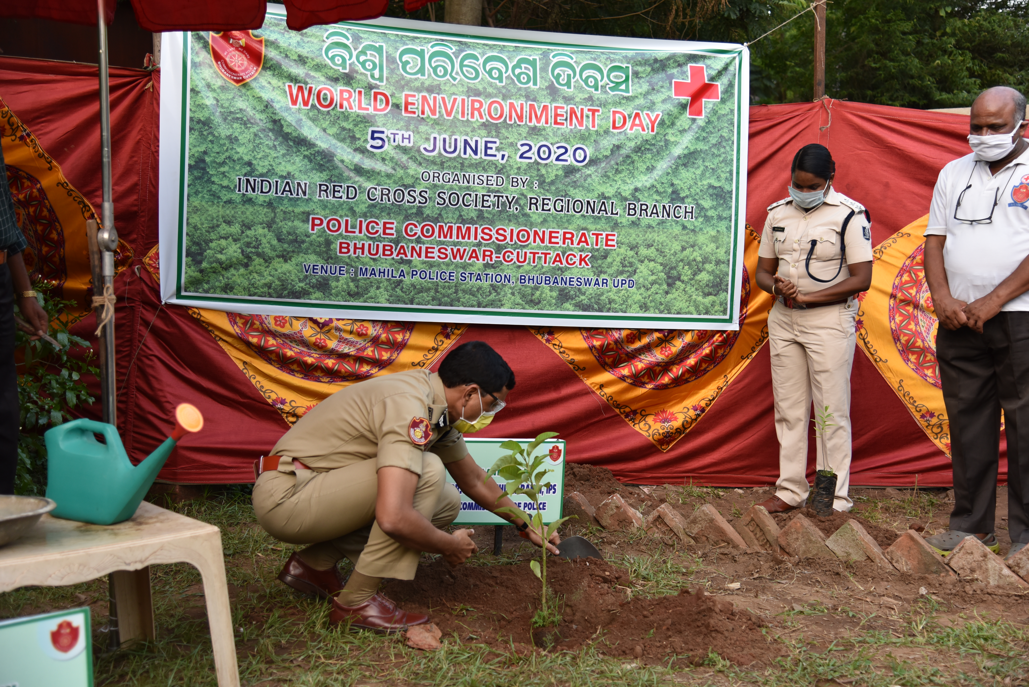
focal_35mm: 48
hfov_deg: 41.1
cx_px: 514
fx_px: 1372
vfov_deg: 28.1
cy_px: 344
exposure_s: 1/60
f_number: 4
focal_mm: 48
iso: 500
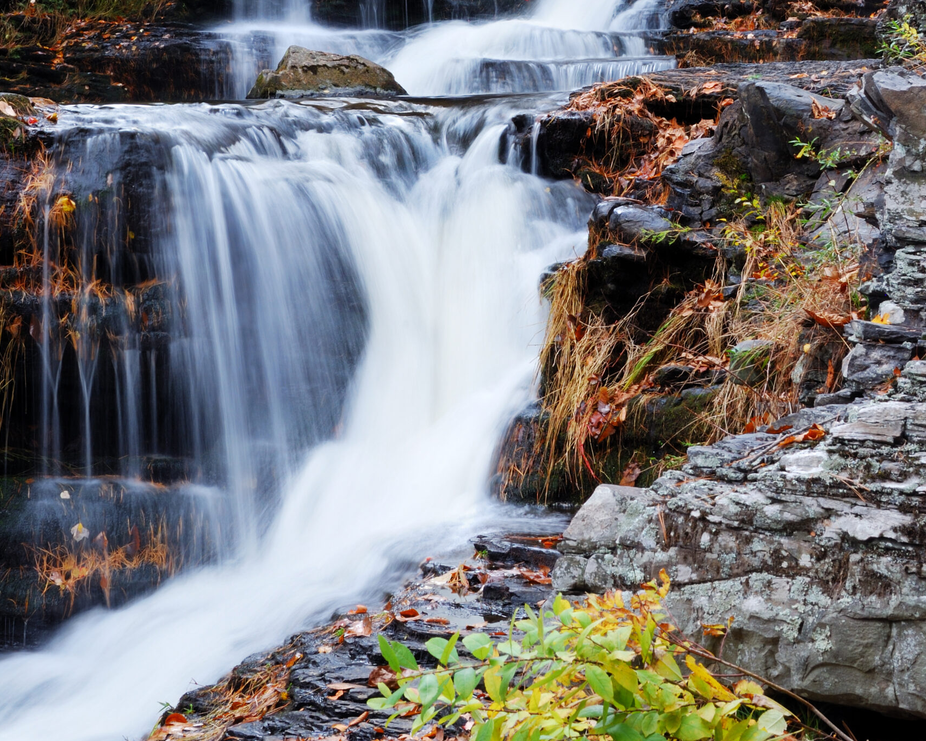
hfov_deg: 21.5
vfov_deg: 17.1
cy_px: 138
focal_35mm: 89
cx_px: 461
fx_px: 2439
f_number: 29
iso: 100
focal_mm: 42
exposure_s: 1/8
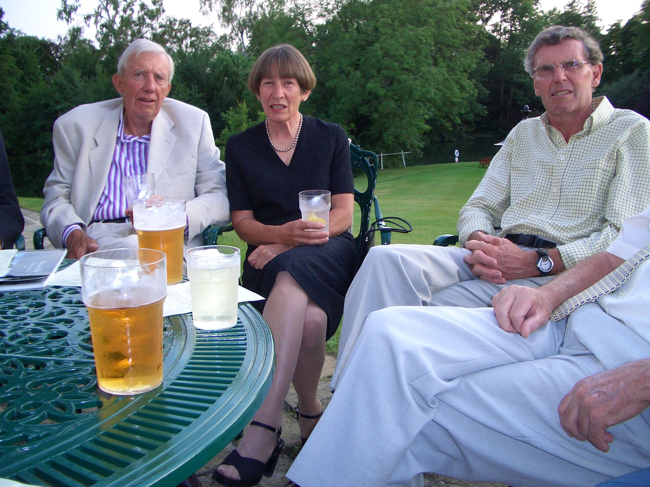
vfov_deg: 40.7
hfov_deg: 52.6
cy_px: 244
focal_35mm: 35
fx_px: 657
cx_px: 325
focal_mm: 5.8
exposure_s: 1/100
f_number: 2.6
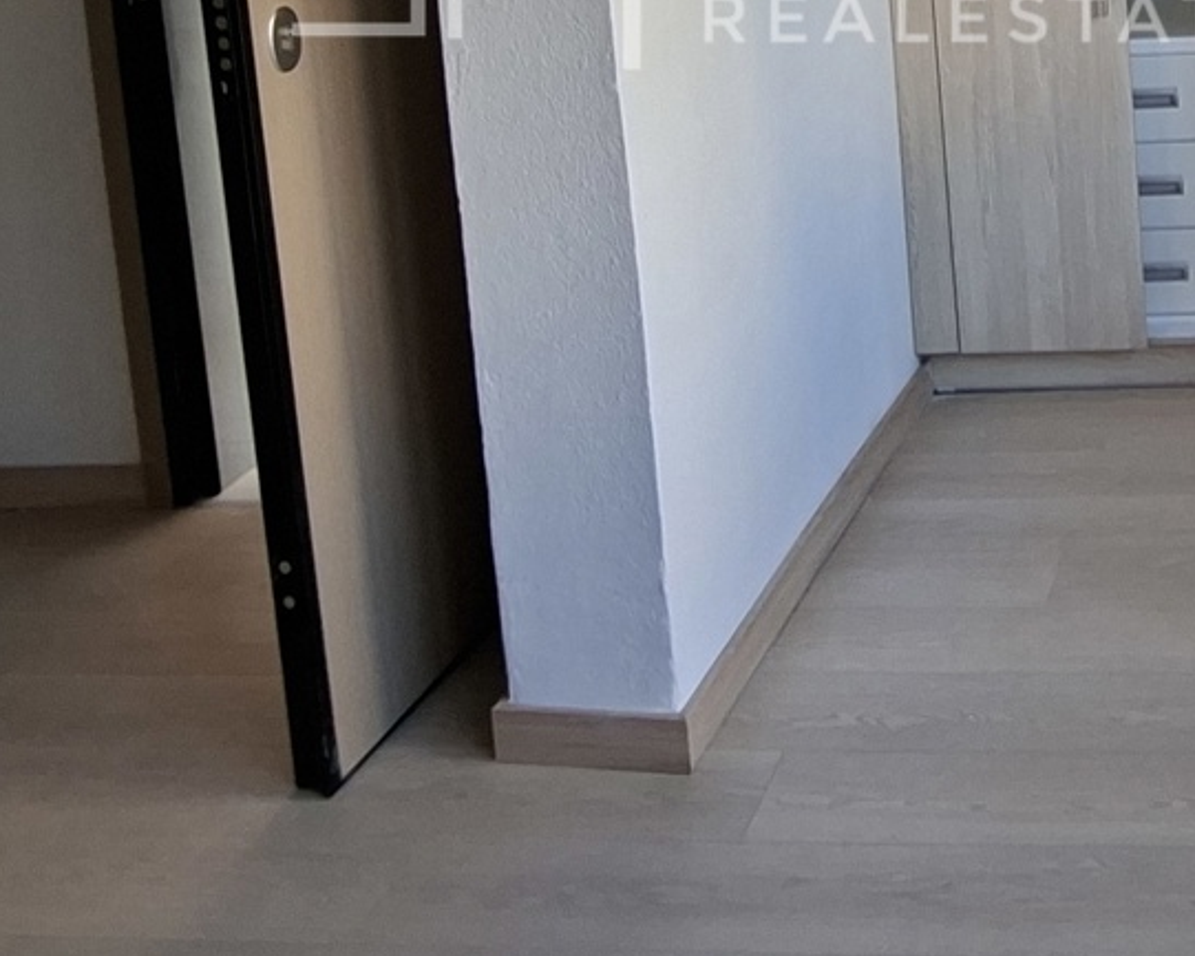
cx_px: 1129
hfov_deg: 37.7
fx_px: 1592
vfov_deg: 29.9
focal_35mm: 45
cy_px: -108
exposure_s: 1/60
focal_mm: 1.74
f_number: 2.2
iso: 40
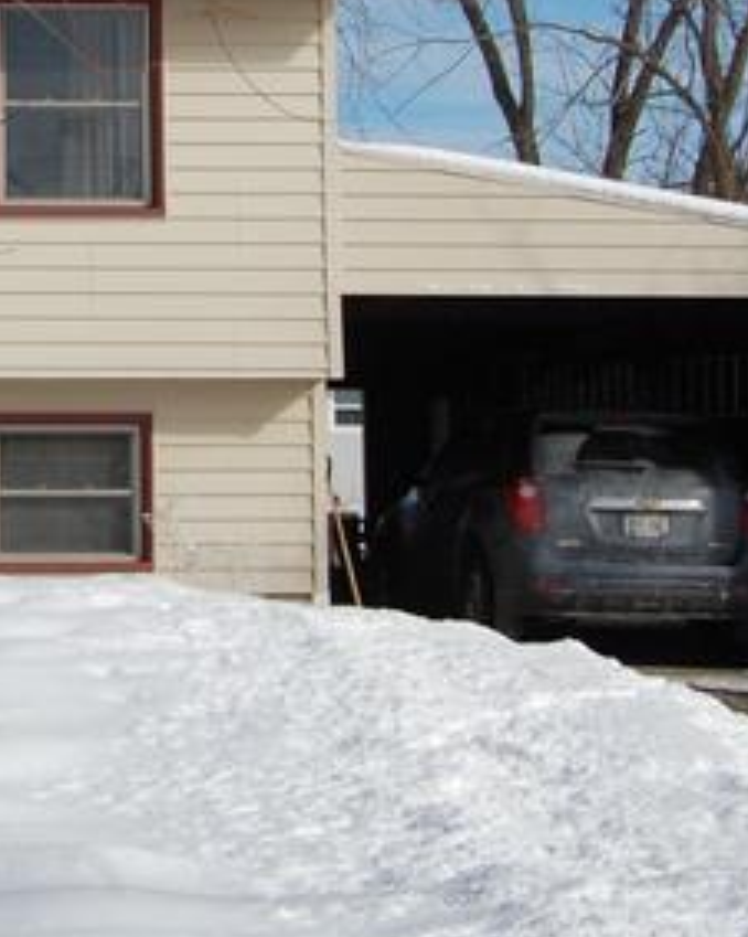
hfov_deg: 12.1
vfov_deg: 15.5
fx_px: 3416
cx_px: -271
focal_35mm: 123
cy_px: 159
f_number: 13
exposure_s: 1/640
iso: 400
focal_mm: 31
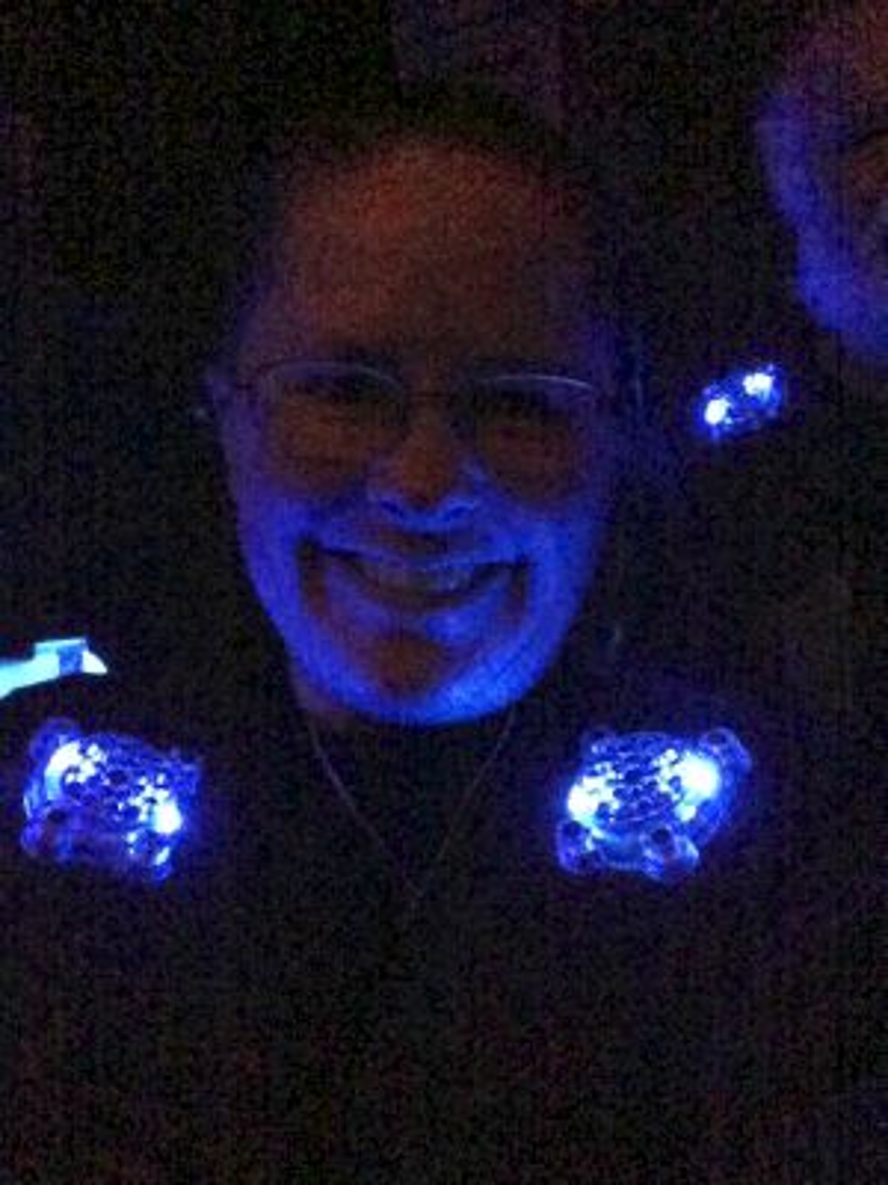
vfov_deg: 52.6
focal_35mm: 35
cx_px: 444
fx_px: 1197
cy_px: 592
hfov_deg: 40.7
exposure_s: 1/15
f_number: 2.4
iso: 1000
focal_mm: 2.18
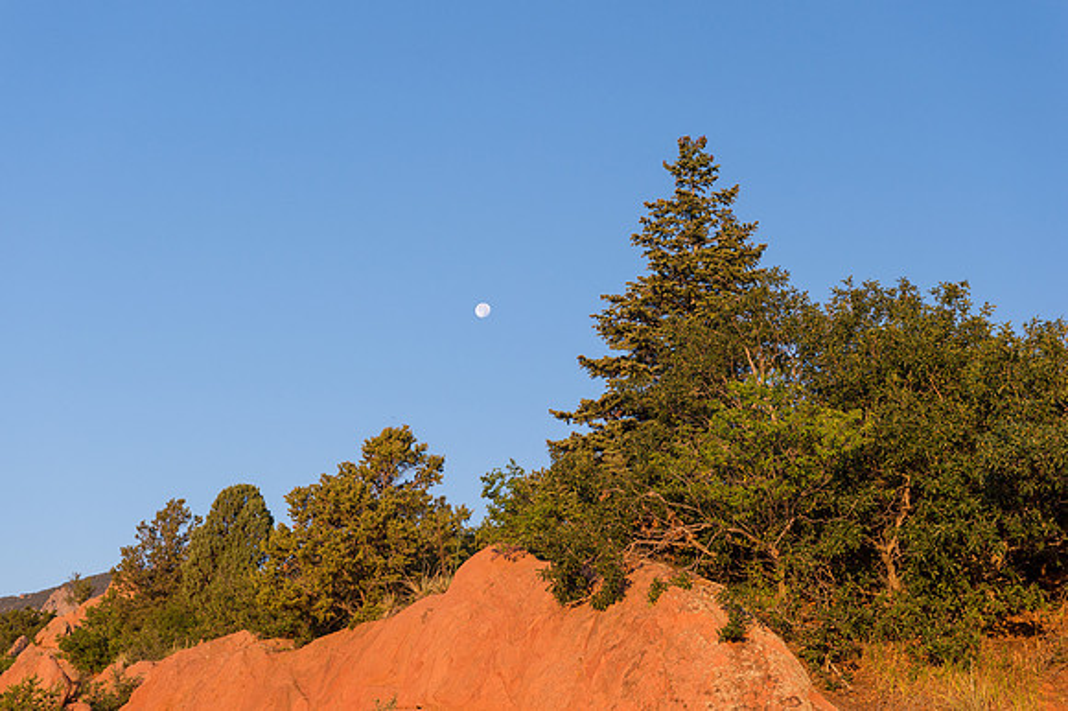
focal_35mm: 58
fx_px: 1720
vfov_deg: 23.4
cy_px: 356
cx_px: 534
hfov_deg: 34.5
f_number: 5.6
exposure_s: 1/400
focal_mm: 58
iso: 560
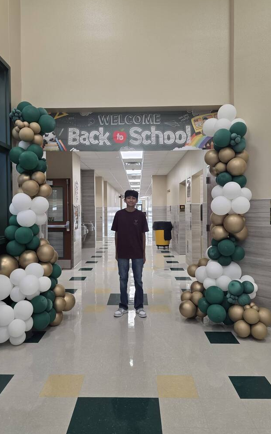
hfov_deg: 49.3
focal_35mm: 25
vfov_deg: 72.6
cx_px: 136
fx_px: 296
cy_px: 217
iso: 160
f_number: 1.7
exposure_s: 1/120
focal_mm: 6.3
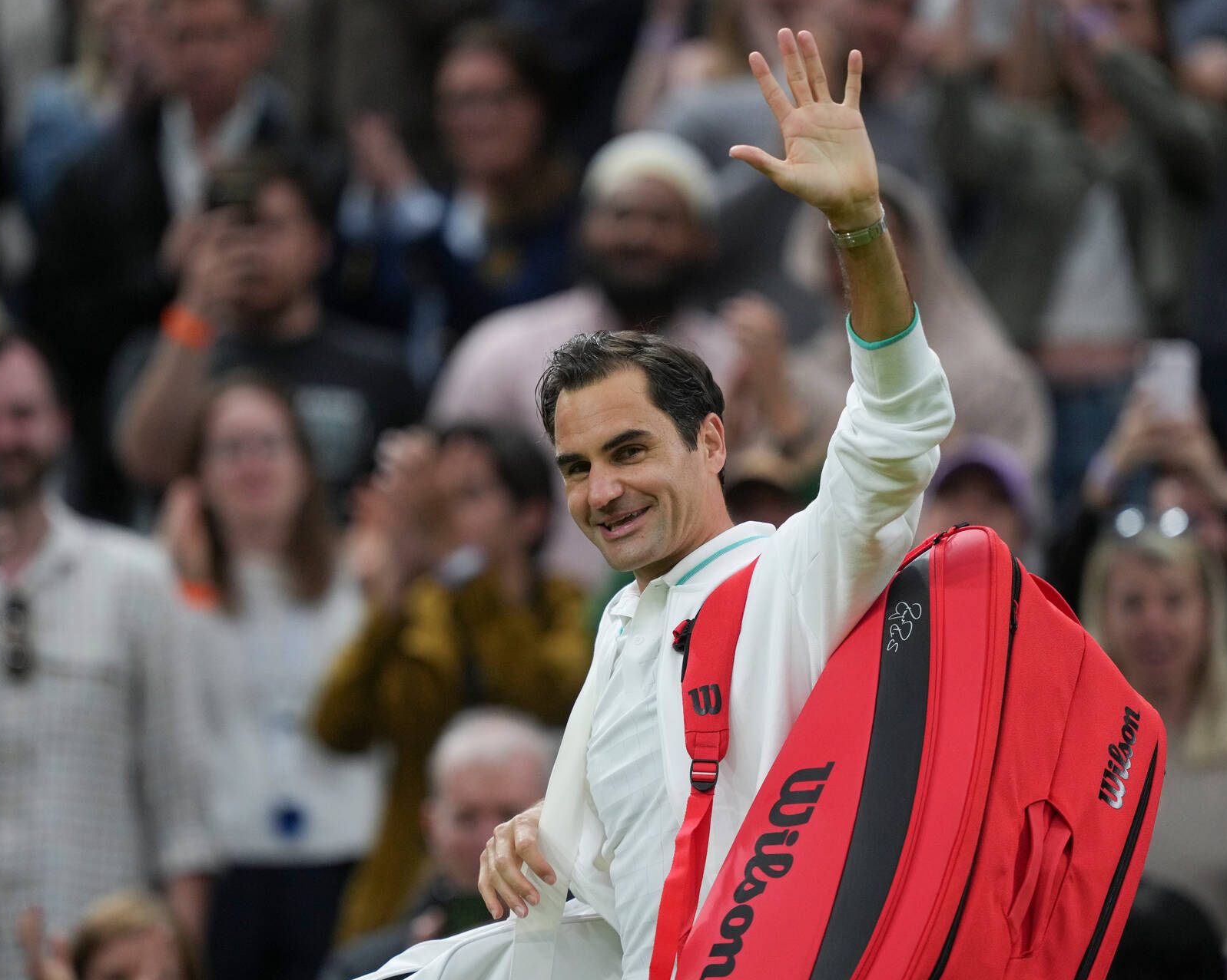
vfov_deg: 2.4
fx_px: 22947
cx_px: 596
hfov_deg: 3.1
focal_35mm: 632
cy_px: 490
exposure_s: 1/1000
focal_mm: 560
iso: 2500
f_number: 4
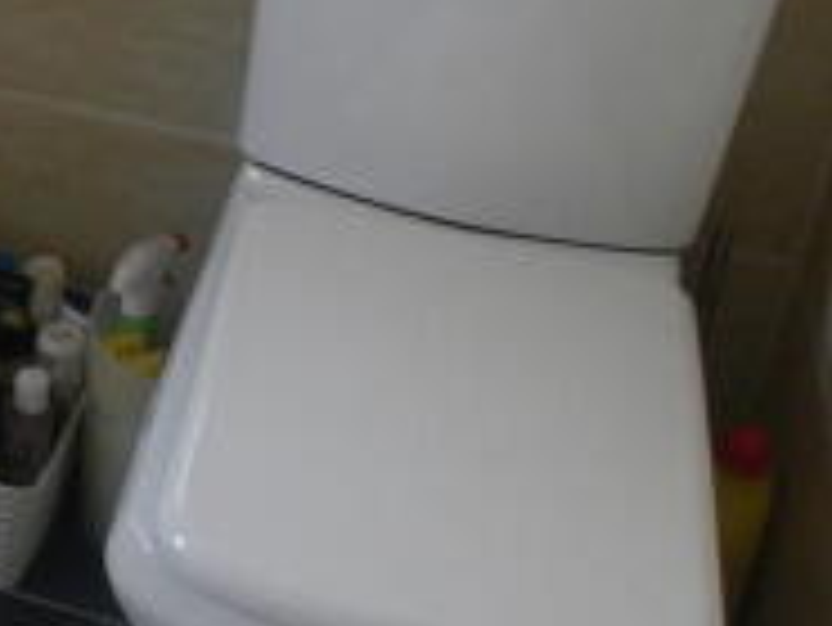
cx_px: -474
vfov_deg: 17.4
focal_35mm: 82
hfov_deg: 20.0
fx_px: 1972
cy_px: -79
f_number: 2.8
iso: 143
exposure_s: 1/60
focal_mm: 4.6
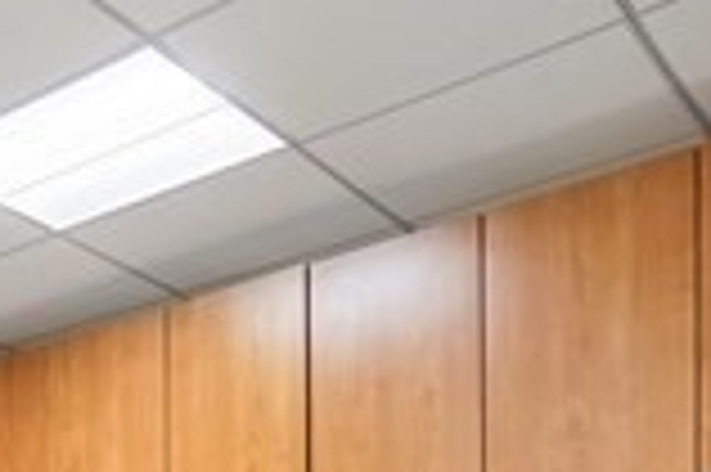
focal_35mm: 57
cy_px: 755
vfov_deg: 19.8
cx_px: -333
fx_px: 1125
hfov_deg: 26.4
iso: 500
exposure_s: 1/15
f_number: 4
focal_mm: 10
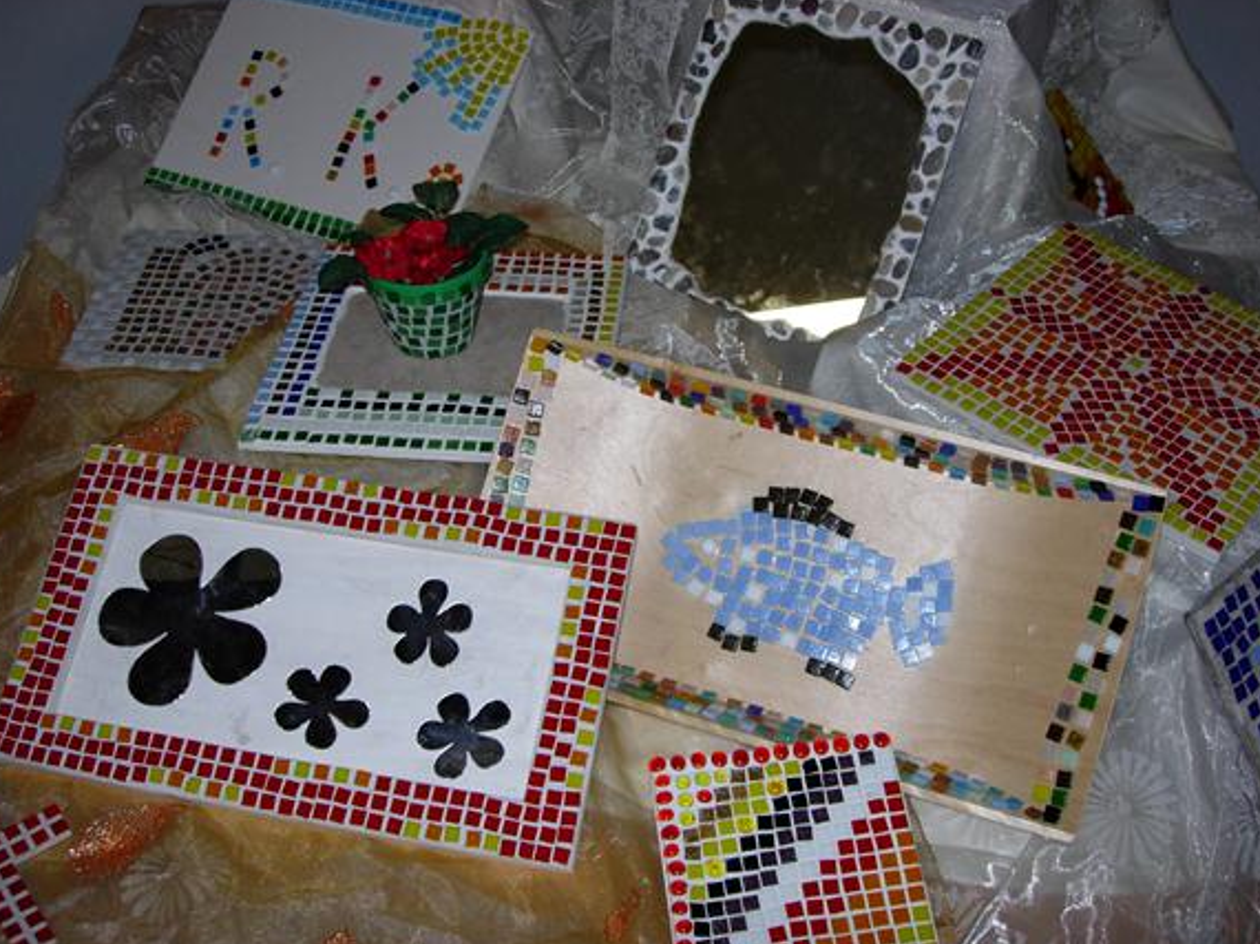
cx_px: 630
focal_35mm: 40
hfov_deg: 46.8
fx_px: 1455
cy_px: 470
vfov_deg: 35.9
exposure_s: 1/64
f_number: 2.8
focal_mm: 7.8
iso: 79
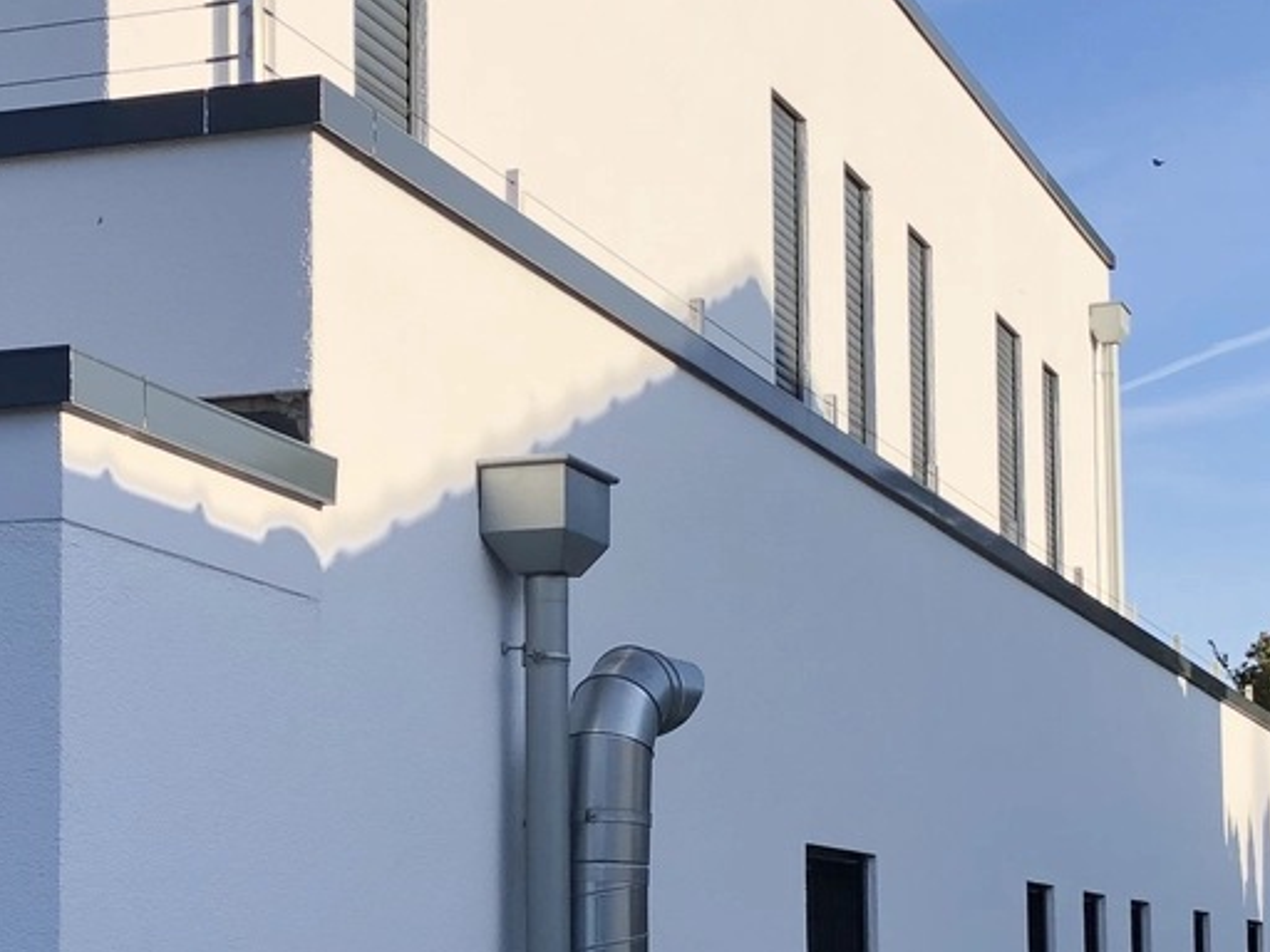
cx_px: 541
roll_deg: -0.4
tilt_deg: +5.7
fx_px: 3008
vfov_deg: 17.9
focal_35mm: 82
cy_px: 738
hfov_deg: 23.8
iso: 20
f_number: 1.8
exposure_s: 1/1171
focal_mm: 3.99
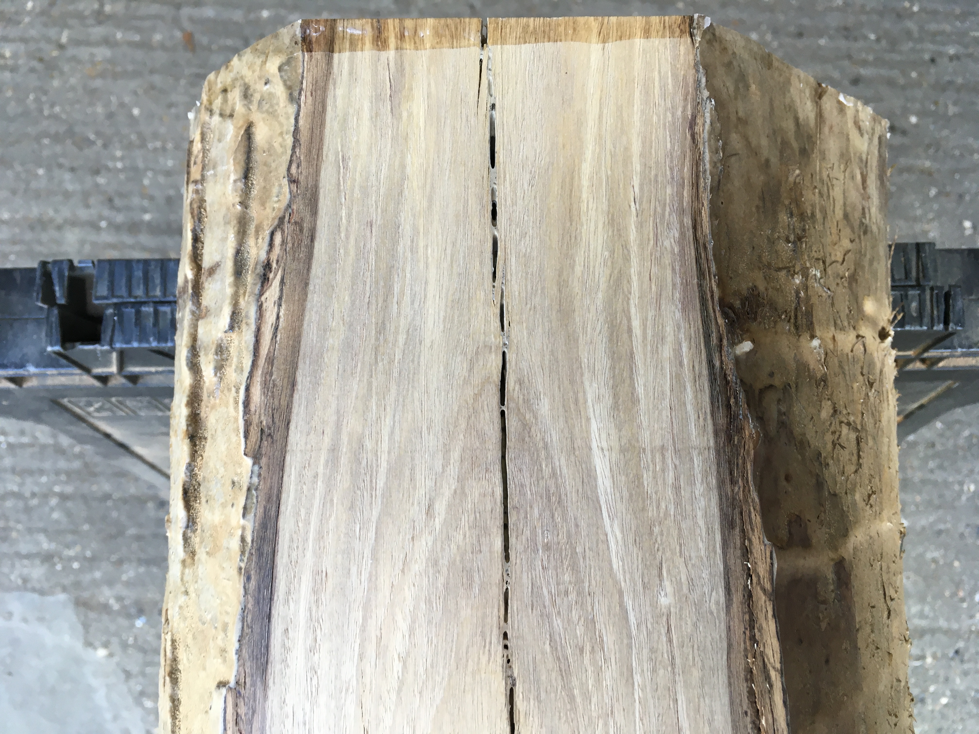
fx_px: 820
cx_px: 490
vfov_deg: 48.2
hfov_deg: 61.7
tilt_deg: -83.6
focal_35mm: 29
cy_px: 367
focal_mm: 4.15
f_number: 2.2
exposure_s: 1/33
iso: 32
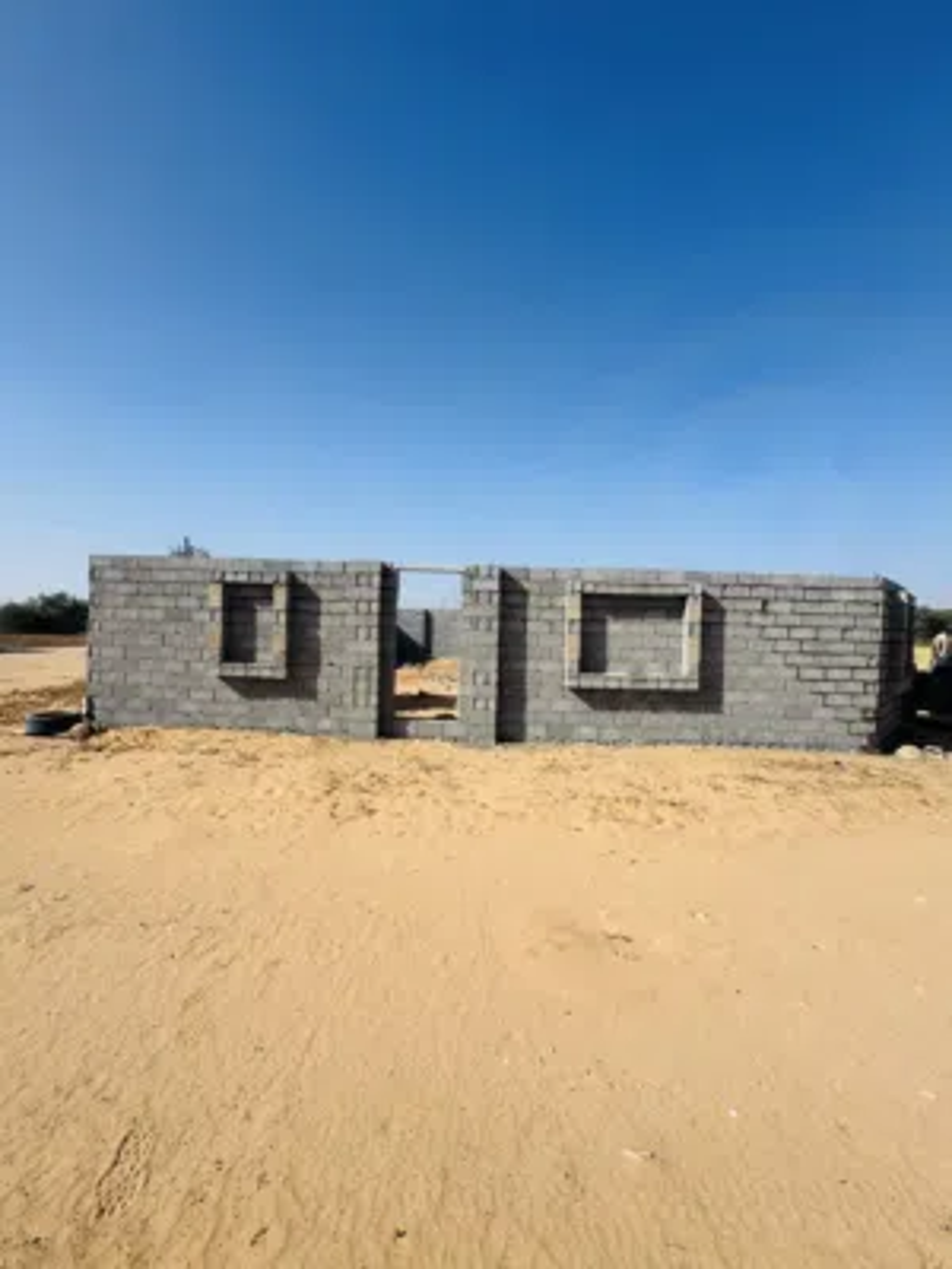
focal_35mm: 14
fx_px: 513
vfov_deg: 102.1
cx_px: 476
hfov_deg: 85.7
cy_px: 634
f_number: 2.2
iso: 50
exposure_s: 1/2770
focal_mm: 2.22
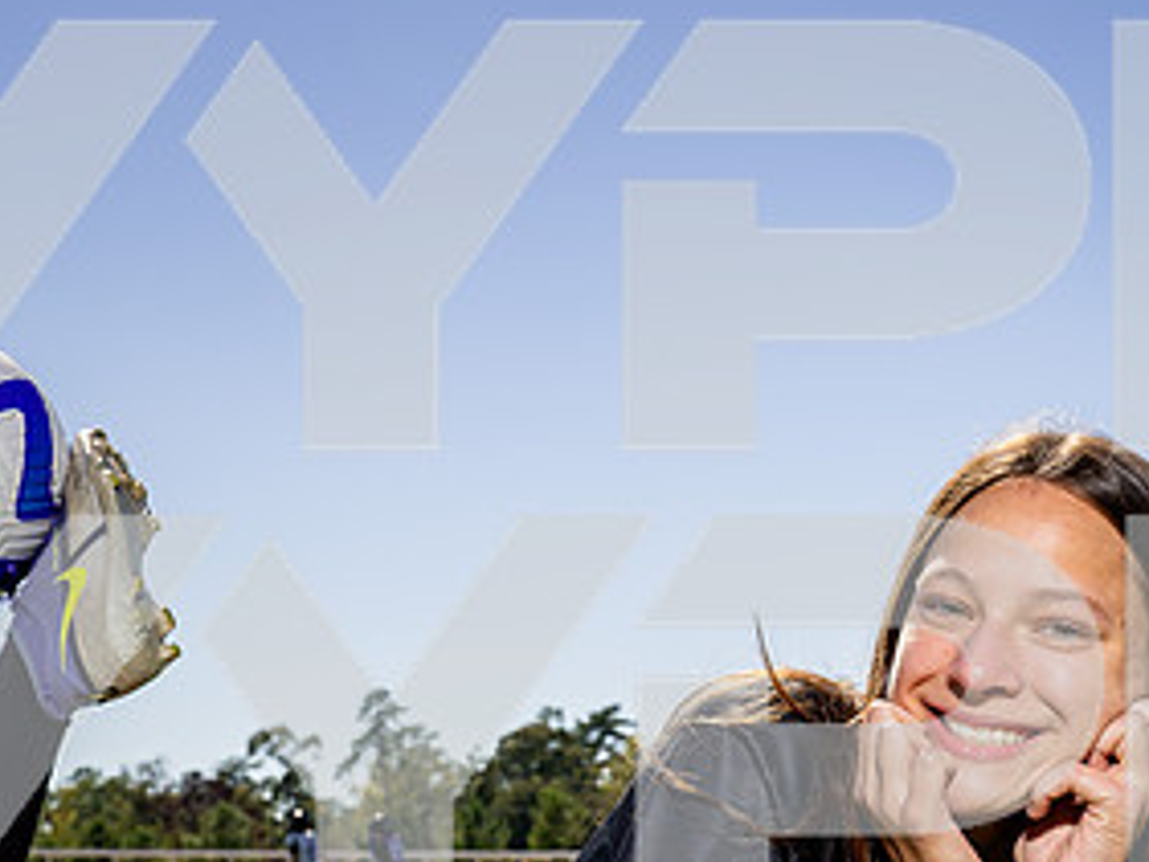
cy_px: 733
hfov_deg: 22.2
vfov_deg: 16.6
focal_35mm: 88
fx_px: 2922
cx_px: 556
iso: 100
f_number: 9
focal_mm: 43
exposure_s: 1/250
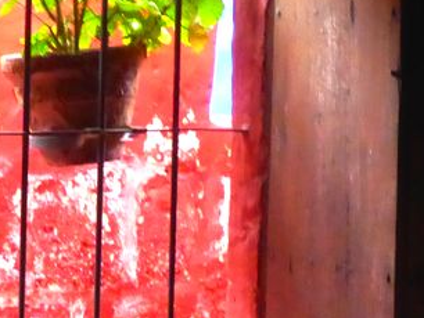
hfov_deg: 8.6
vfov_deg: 6.5
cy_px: 14
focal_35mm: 230
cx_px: 36
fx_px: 2819
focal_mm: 7.8
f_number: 4.5
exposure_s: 1/4
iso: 640
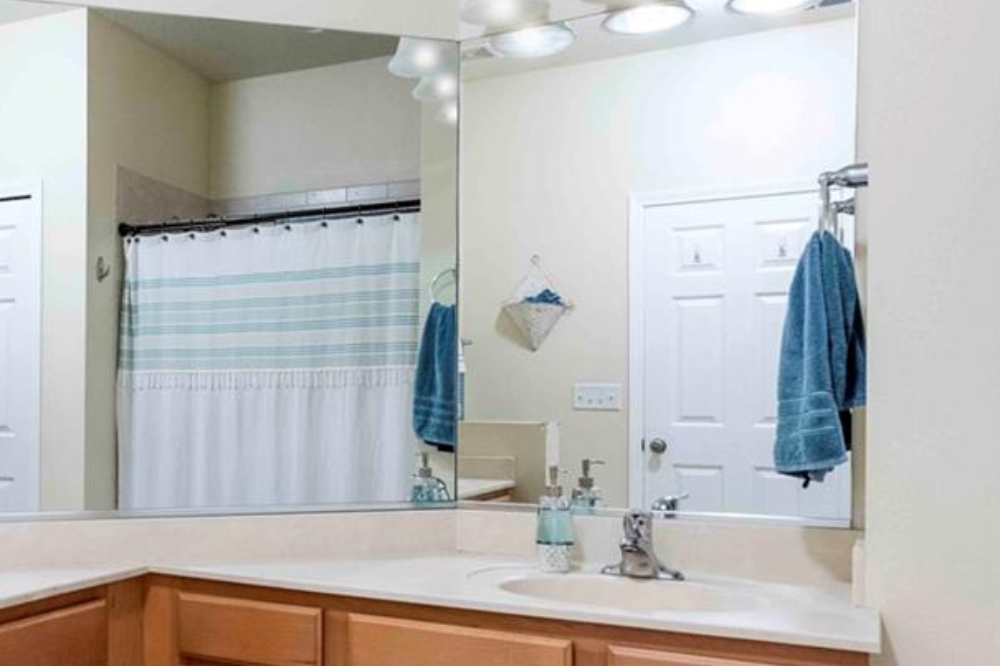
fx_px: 1027
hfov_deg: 48.7
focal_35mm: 37
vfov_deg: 35.8
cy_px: 410
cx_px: 187
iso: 800
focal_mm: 14
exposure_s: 1/2
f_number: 8
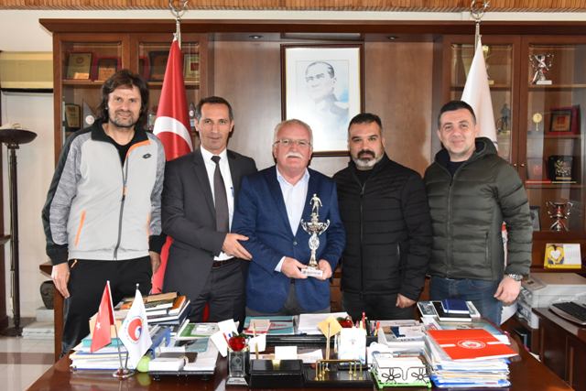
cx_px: 293
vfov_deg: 33.4
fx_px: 651
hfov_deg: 48.4
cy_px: 196
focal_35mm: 40
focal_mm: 40
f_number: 7.1
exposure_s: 1/60
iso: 5600
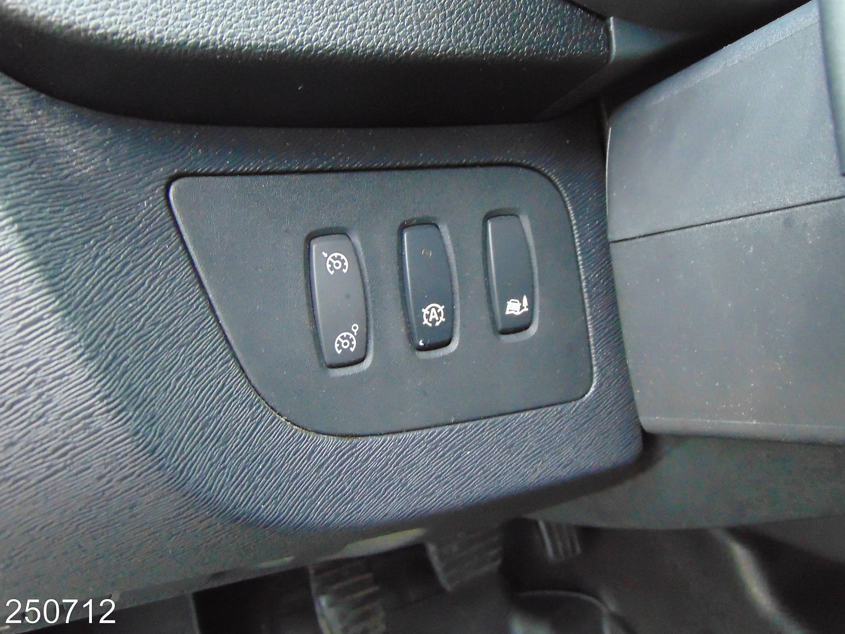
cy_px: 312
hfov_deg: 54.0
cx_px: 420
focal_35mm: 34
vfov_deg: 41.8
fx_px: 830
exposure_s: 1/13
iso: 400
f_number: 3.2
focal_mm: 5.8
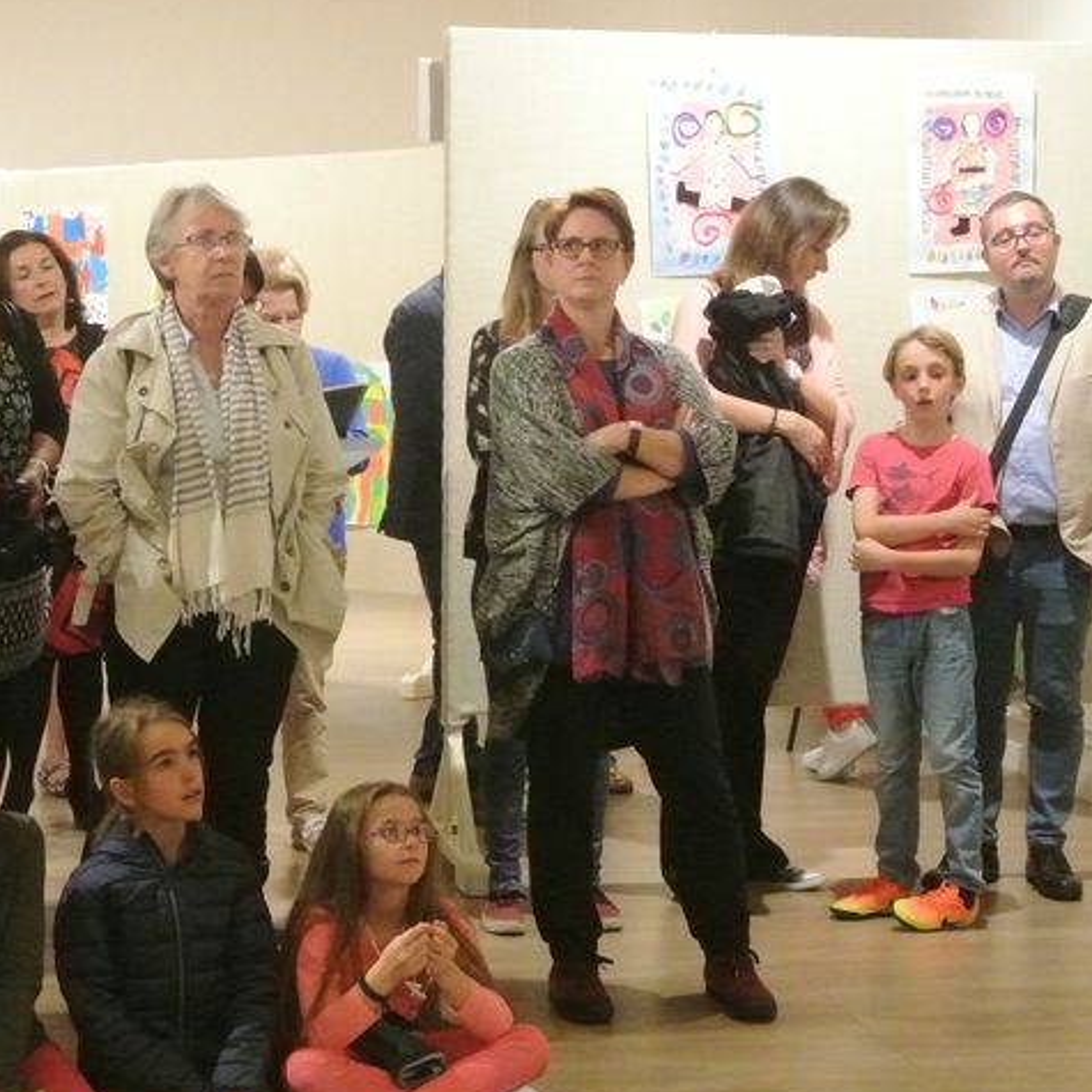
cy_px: 599
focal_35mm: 73
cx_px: 329
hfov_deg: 23.5
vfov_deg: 23.7
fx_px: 2605
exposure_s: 1/60
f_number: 9
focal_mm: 18.9
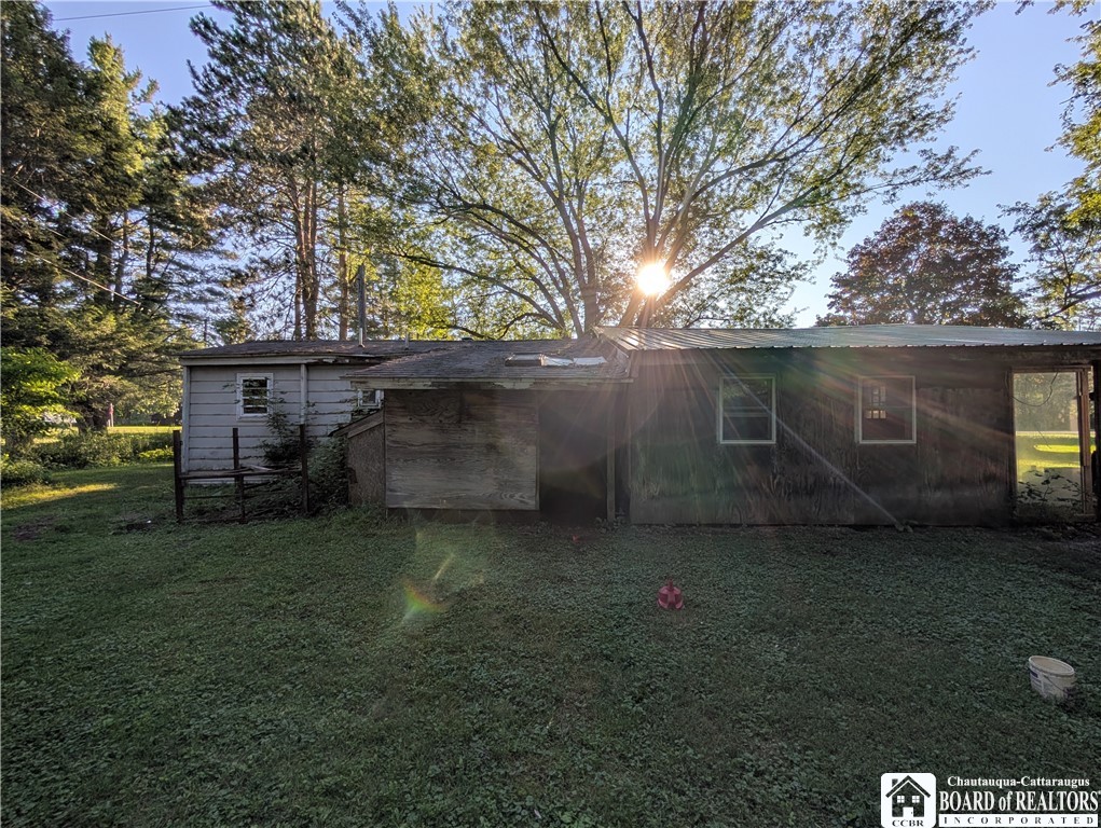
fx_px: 382
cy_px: 414
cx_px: 550
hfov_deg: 110.5
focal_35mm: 12
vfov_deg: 94.6
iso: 54
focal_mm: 2.02
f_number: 1.7
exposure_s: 1/1721
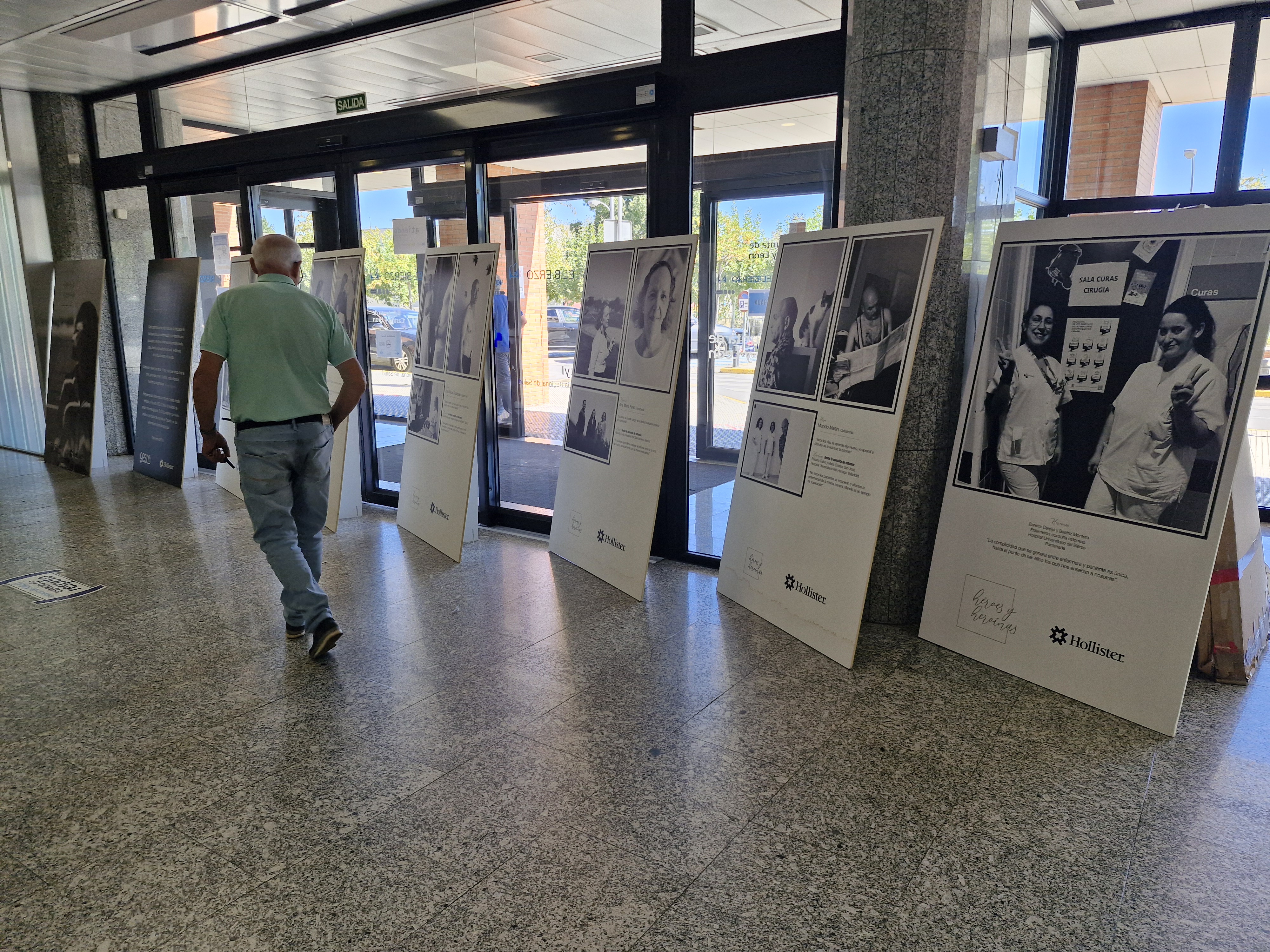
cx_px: 635
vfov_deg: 58.9
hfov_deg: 73.9
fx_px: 844
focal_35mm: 23
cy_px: 476
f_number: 1.8
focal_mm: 5.54
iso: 64
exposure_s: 1/180
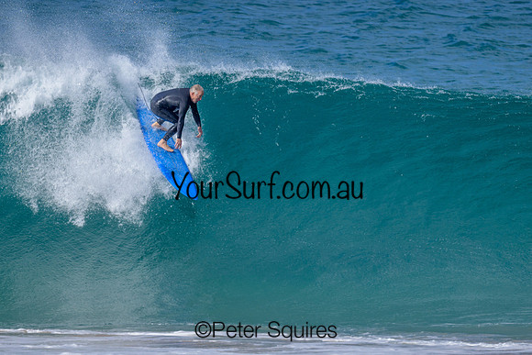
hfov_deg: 2.0
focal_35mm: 1016
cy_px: 176
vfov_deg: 1.4
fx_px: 15010
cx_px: 309
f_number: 6.3
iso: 360
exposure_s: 1/2000
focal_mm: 800
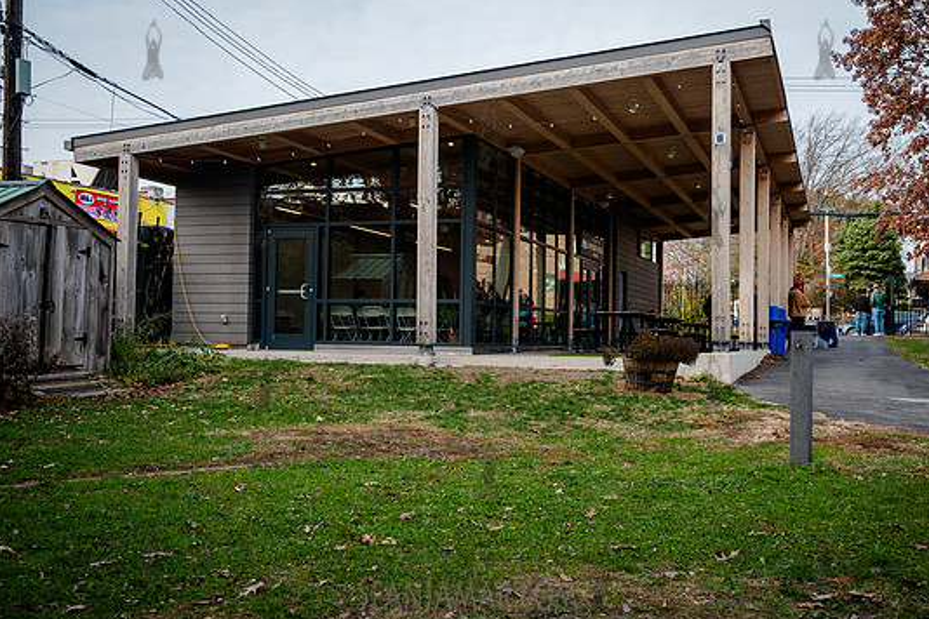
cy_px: 301
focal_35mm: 38
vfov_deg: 35.1
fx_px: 981
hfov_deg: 50.7
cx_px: 487
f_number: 6.3
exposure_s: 1/400
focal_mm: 35
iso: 1000
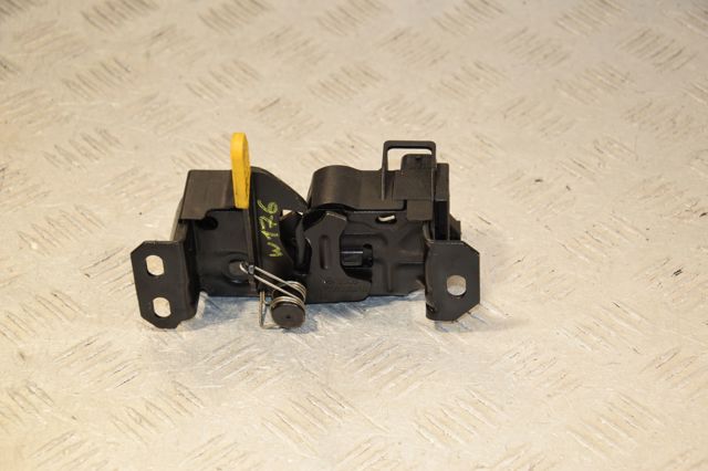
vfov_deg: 13.8
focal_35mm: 99
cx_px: 354
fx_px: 1946
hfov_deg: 20.6
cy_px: 236
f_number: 7.1
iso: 800
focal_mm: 66
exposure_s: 1/200
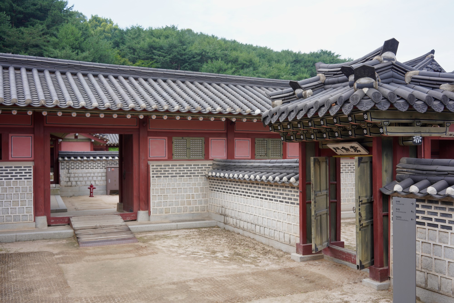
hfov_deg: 54.4
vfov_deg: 37.9
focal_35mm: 35
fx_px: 441
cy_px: 152
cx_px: 227
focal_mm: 35
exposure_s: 1/125
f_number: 9
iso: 200
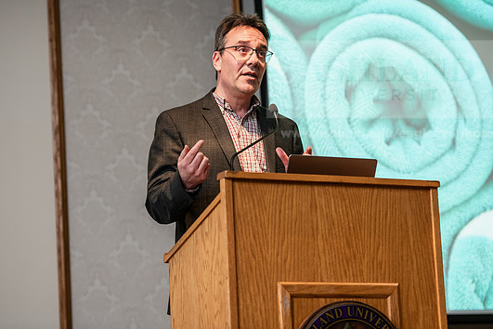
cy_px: 153
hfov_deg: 19.1
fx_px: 1465
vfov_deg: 12.8
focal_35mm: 107
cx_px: 239
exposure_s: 1/200
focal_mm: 98
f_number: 3.2
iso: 1000
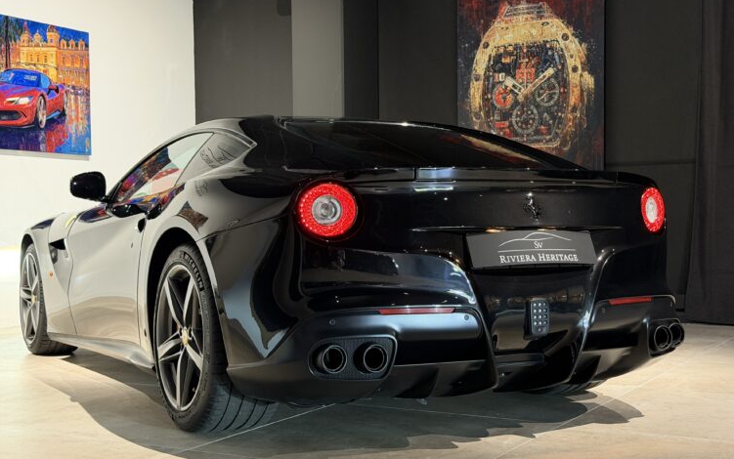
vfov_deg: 24.9
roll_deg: +0.4
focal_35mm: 52
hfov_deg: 38.9
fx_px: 1041
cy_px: 240
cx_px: 373
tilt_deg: -1.6
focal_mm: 6.76
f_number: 1.78
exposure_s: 1/33
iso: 250
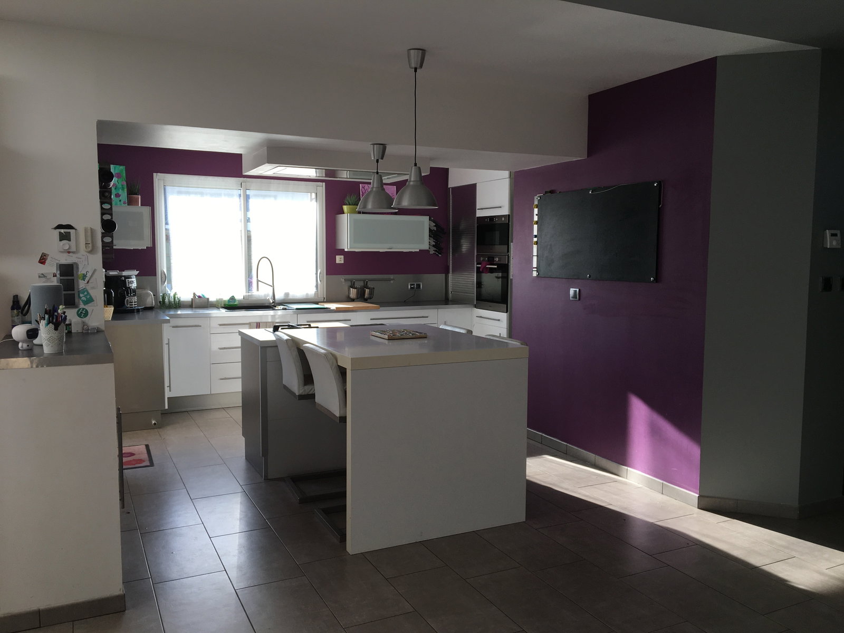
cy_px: 316
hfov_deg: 61.7
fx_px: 707
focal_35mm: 29
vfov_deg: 48.2
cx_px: 422
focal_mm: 4.15
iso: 25
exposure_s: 1/147
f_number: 2.2
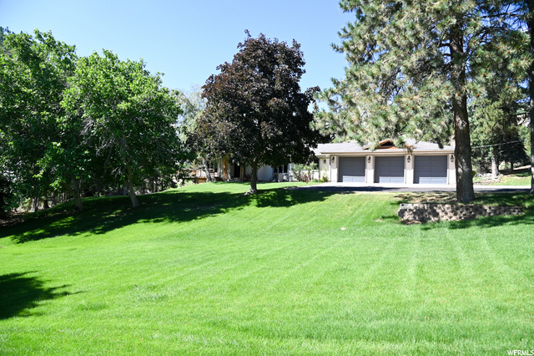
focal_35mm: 24
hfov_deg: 73.8
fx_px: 356
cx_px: 267
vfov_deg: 53.1
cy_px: 178
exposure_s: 1/640
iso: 400
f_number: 6.3
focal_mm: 24
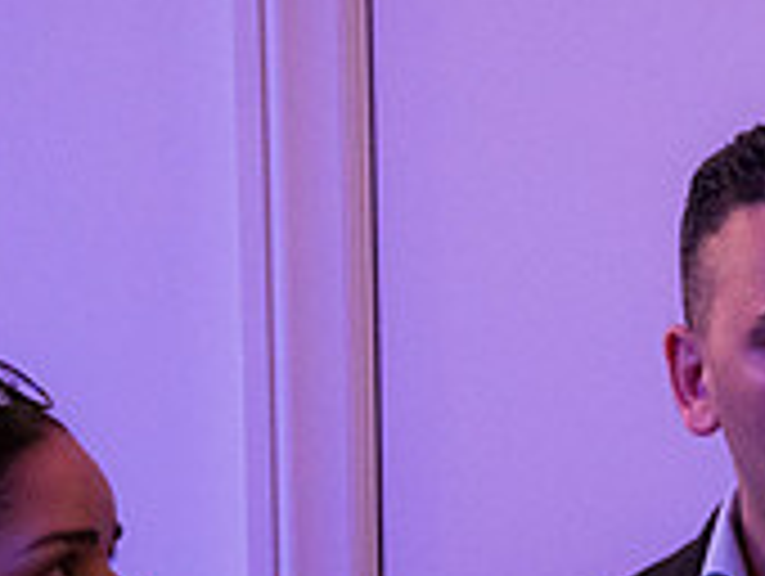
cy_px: 756
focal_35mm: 157
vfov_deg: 9.3
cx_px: 1030
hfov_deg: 12.1
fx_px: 3475
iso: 4000
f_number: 4
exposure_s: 1/200
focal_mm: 48
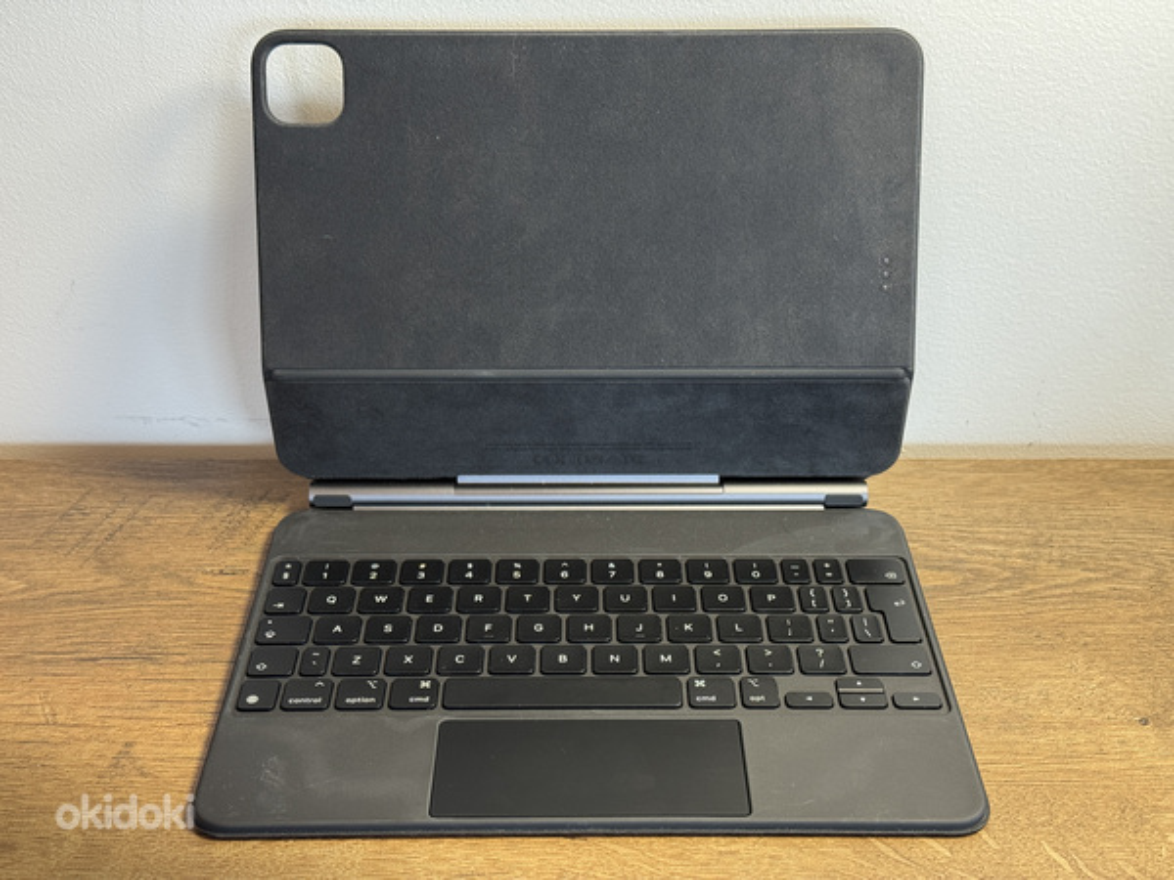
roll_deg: +0.4
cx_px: 587
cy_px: 440
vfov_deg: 30.3
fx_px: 1628
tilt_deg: -30.3
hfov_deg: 39.7
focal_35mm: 48
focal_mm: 6.76
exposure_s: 1/60
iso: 160
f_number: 1.78
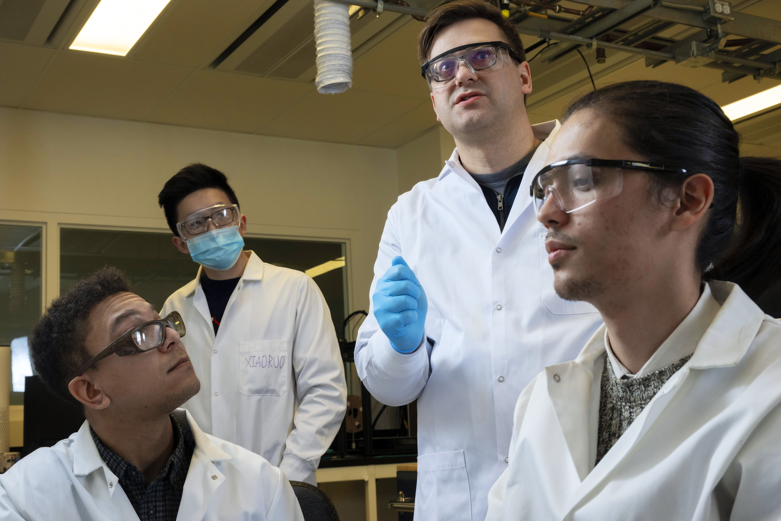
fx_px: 1020
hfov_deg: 41.9
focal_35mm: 47
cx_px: 390
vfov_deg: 28.6
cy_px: 260
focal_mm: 47
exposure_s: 1/60
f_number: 11
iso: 1600
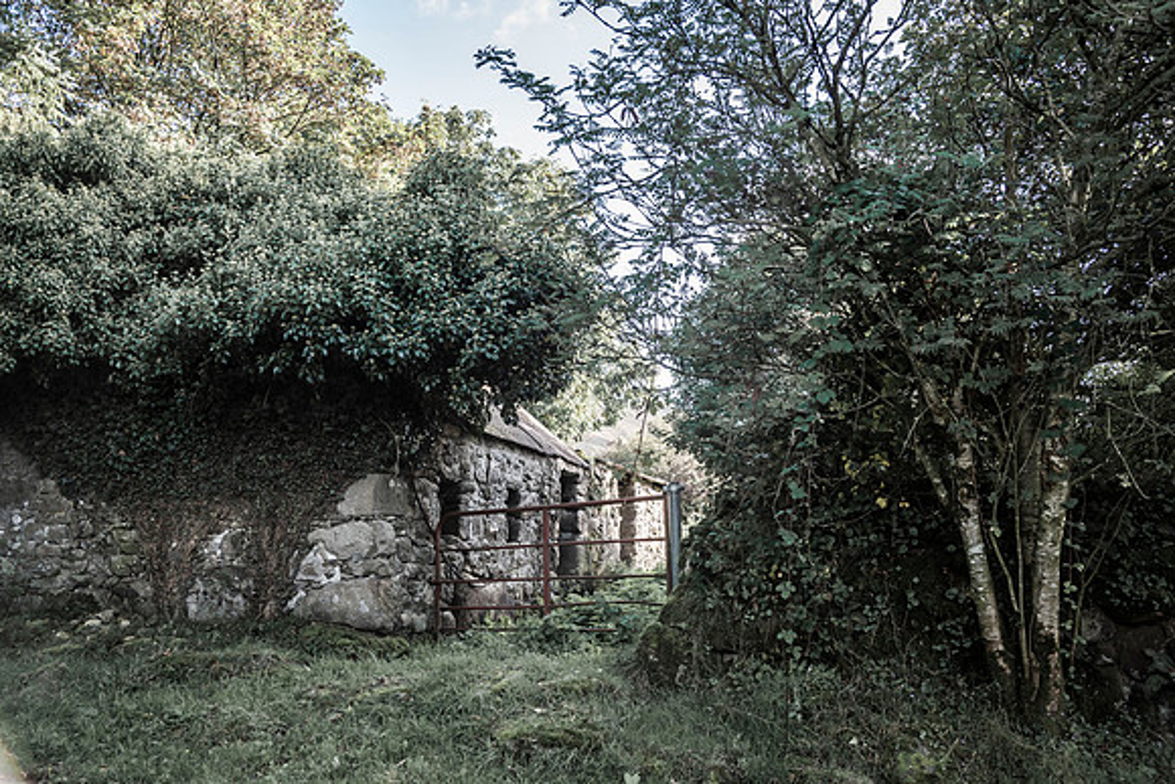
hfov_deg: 55.8
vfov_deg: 38.9
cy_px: 392
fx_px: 1110
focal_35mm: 34
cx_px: 588
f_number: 5.6
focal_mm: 34
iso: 400
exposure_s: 1/160
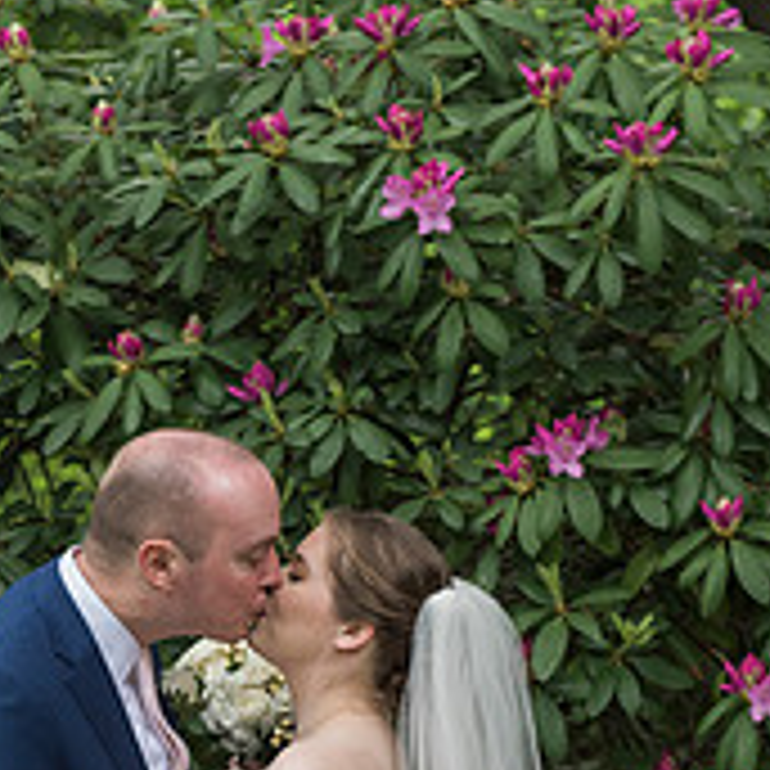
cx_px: 185
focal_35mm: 134
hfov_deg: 13.0
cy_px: 941
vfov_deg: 12.7
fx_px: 3372
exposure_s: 1/800
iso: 800
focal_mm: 60
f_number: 3.5
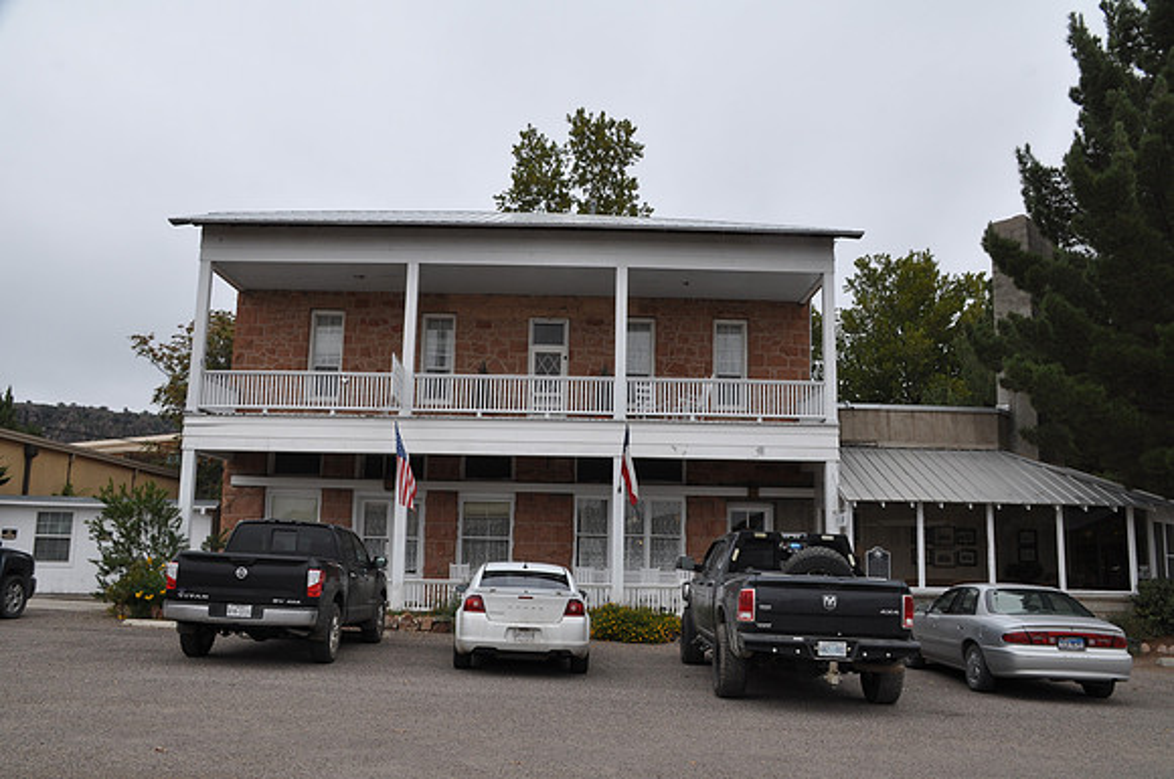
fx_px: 1075
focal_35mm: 33
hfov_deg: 57.3
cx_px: 587
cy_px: 390
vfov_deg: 39.9
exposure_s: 1/100
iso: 200
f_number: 10
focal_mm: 22
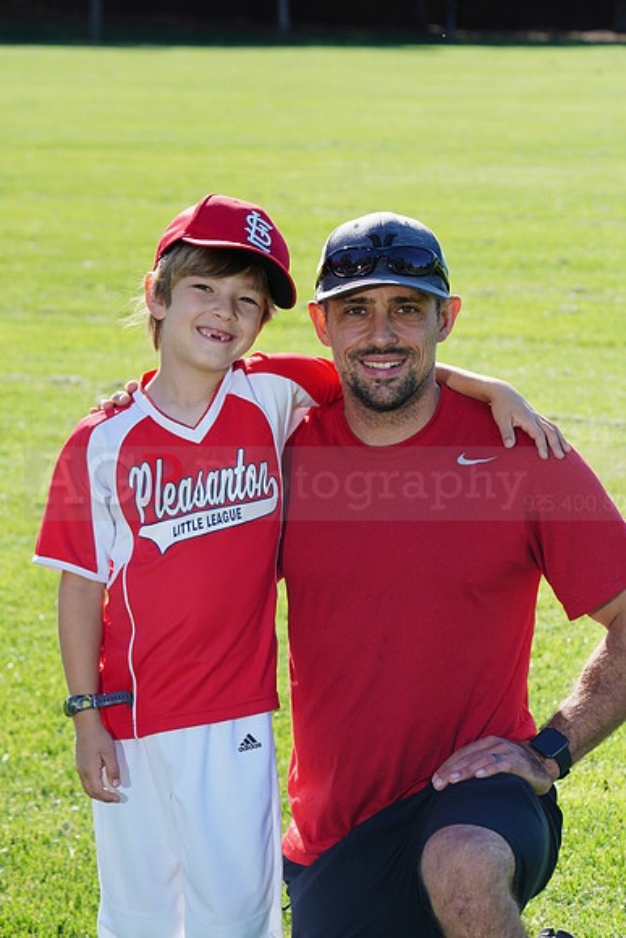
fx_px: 3701
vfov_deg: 14.4
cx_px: 313
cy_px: 469
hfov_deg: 9.7
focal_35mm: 142
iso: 200
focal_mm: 142
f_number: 10
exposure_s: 1/200
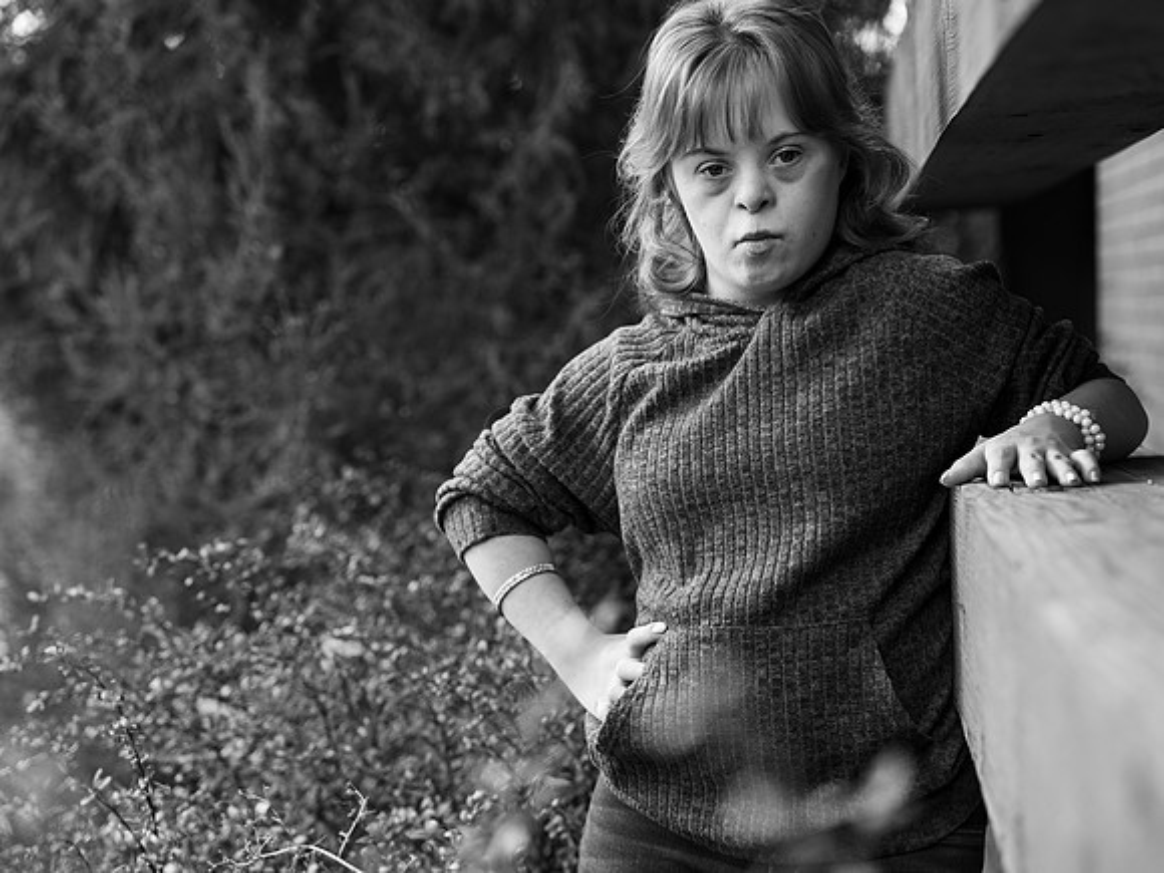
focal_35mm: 76
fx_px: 2547
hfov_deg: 25.7
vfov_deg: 19.4
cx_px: 582
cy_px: 436
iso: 320
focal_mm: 70
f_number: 3.5
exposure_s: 1/160
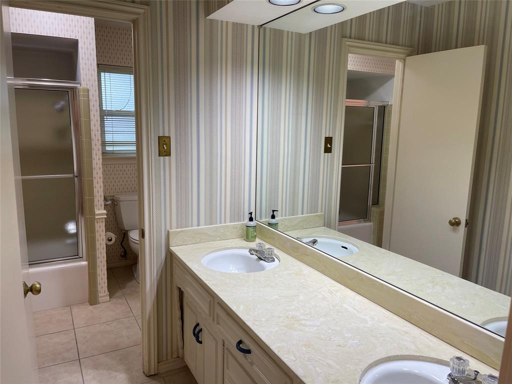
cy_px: 192
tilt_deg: -11.3
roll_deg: -1.8
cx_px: 256
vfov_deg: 54.9
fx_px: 370
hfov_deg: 69.4
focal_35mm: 25
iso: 100
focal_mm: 5.1
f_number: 1.6
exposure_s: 1/120
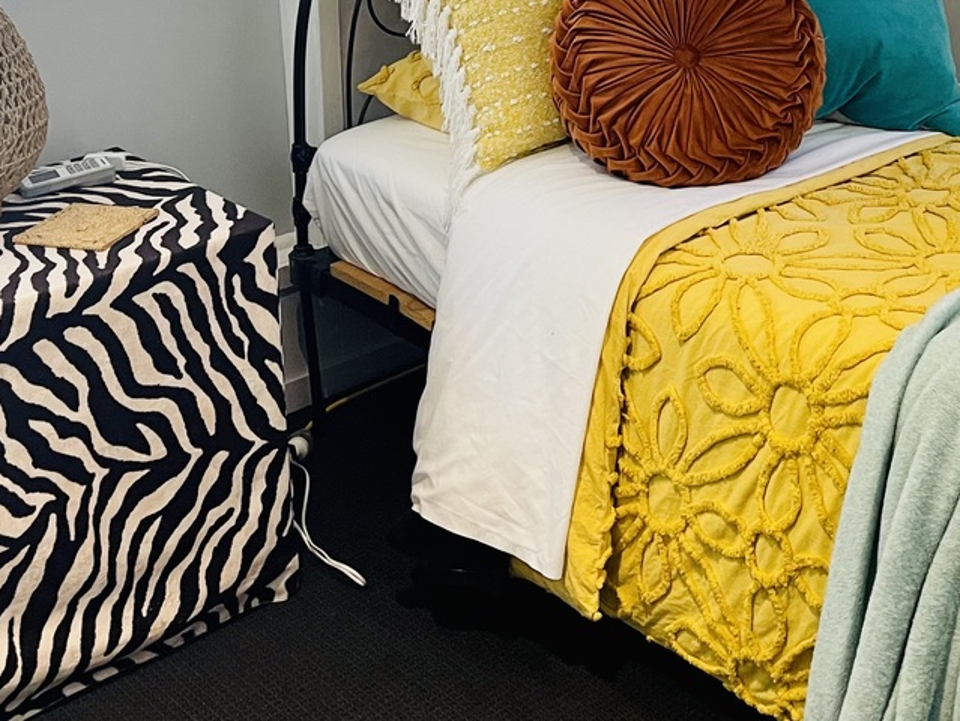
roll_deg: +1.3
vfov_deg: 22.8
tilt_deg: -14.0
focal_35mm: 61
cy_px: -53
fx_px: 1693
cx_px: 646
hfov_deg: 31.4
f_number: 1.6
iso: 160
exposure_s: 1/60
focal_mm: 5.1
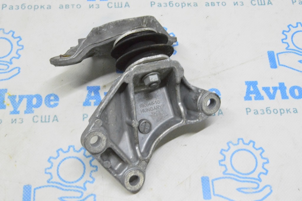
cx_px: 151
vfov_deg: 23.7
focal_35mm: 57
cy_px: 100
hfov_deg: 35.1
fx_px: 478
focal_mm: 38
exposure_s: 1/20
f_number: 20
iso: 6400
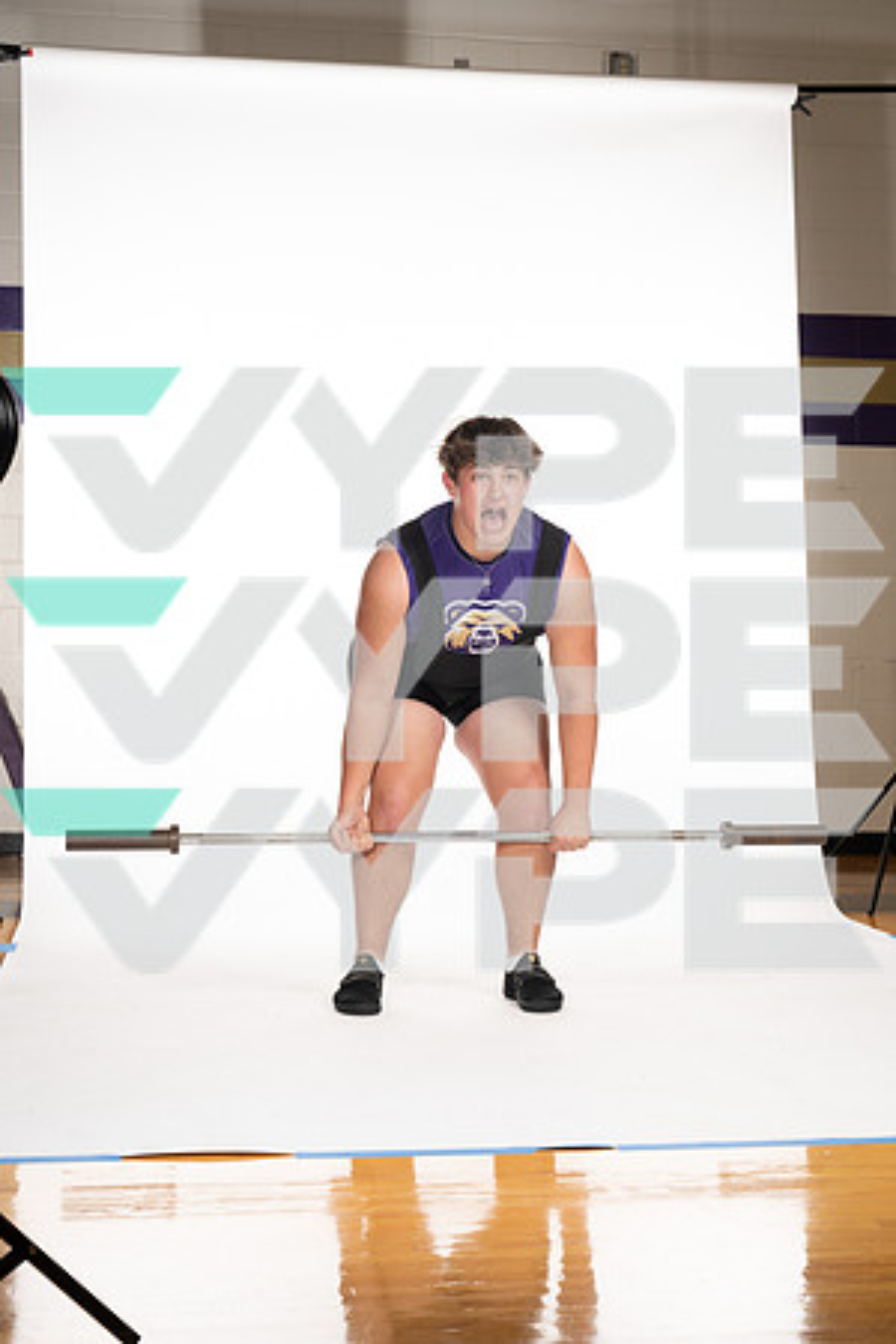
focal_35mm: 54
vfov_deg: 36.9
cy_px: 672
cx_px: 448
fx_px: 2016
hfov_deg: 25.1
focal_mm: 54
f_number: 5.6
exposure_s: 1/250
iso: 250
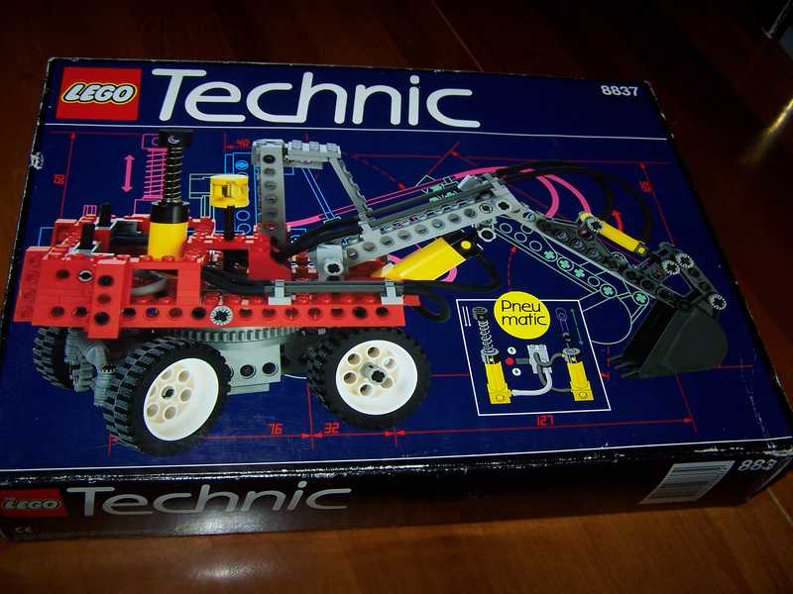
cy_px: 297
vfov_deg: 37.7
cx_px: 396
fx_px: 871
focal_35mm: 38
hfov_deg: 49.0
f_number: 2.8
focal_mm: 6.3
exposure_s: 1/60
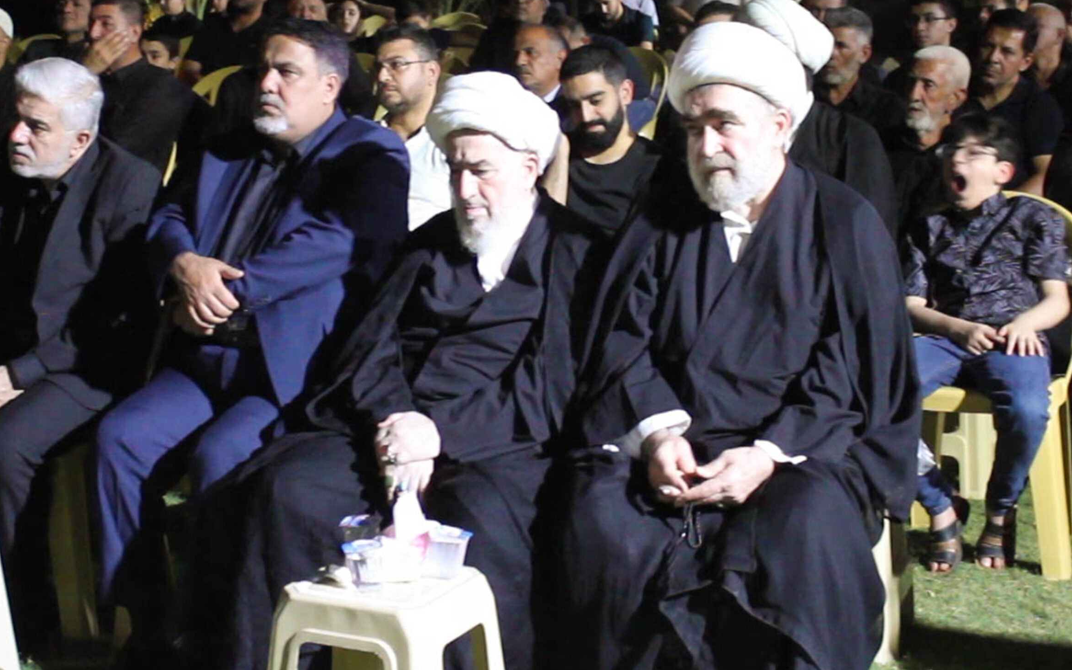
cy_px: 278
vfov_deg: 27.4
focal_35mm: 47
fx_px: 1373
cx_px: 550
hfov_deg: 42.6
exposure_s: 1/60
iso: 560
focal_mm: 28
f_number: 4.2
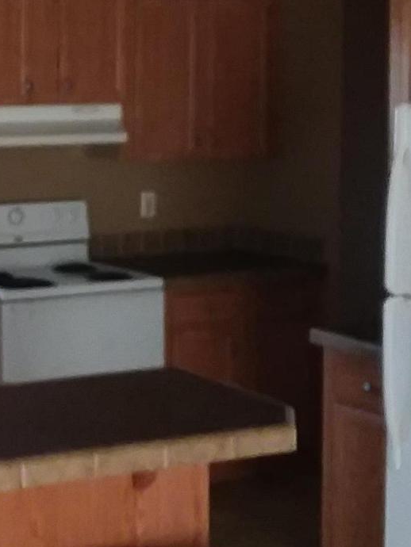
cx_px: -125
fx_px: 1329
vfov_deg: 23.1
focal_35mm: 84
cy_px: 152
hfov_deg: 16.6
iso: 160
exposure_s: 1/30
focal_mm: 2.47
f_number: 1.9
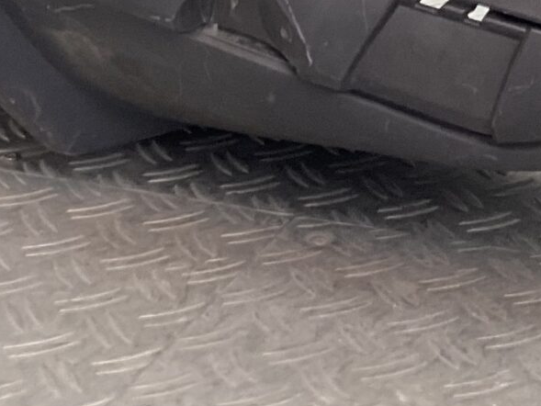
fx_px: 1970
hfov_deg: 15.3
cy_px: -345
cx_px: 565
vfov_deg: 10.9
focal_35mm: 126
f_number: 1.8
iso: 32
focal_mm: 3
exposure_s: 1/100
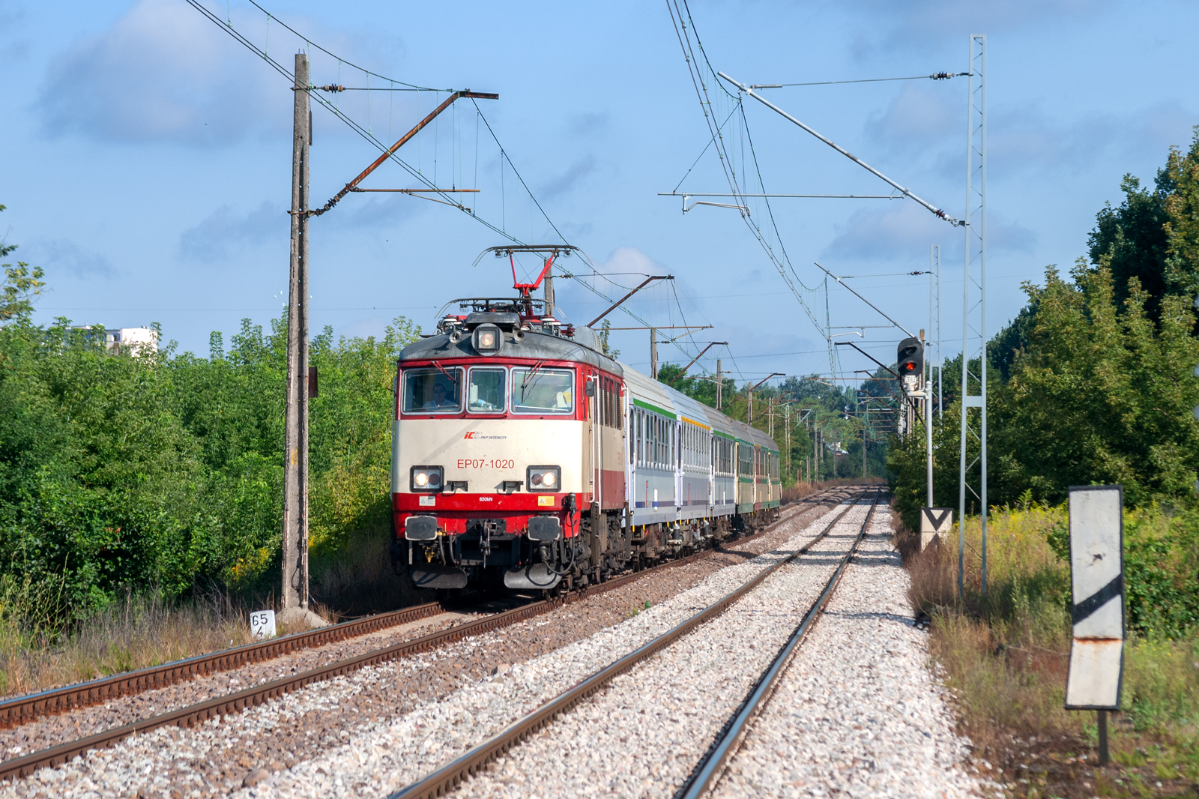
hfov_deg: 13.4
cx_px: 600
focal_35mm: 153
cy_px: 400
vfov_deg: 9.0
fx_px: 5094
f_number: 9
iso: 100
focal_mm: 102
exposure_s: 1/320
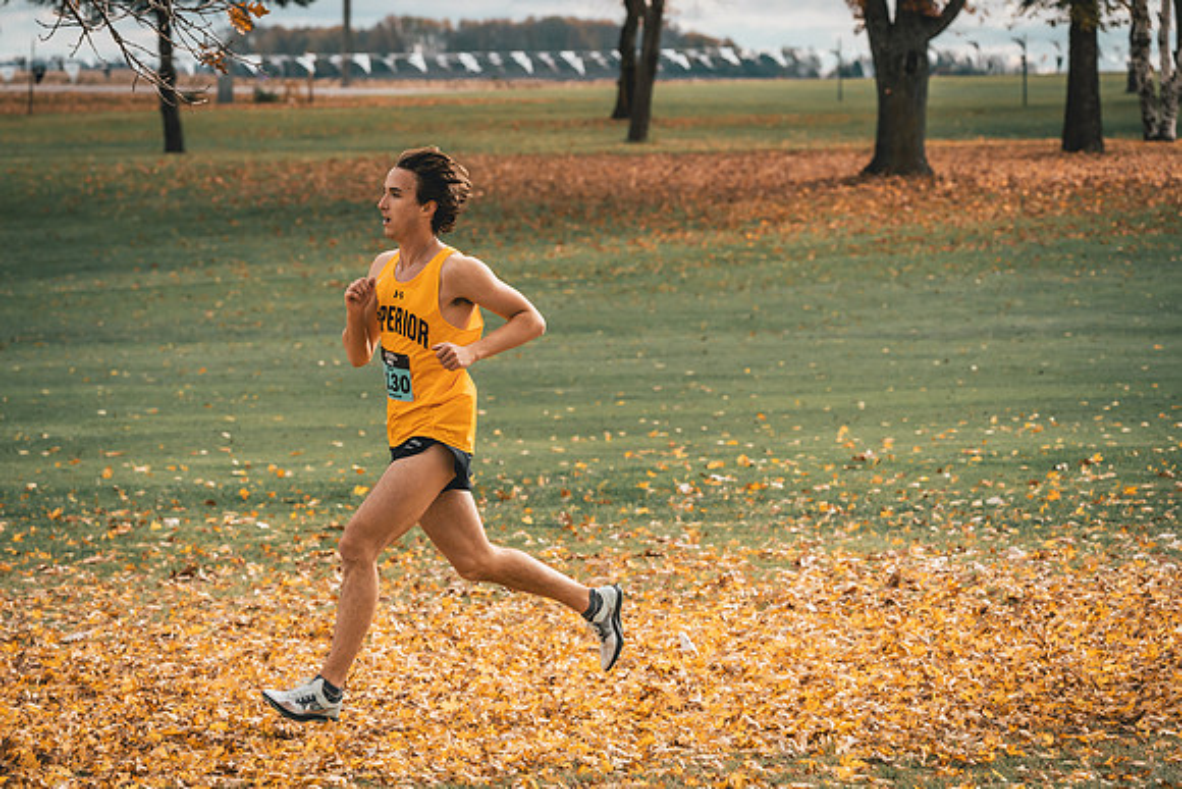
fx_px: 5451
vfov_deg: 8.3
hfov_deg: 12.4
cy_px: 420
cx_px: 545
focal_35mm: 166
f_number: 6.3
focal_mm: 148
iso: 400
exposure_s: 1/1250
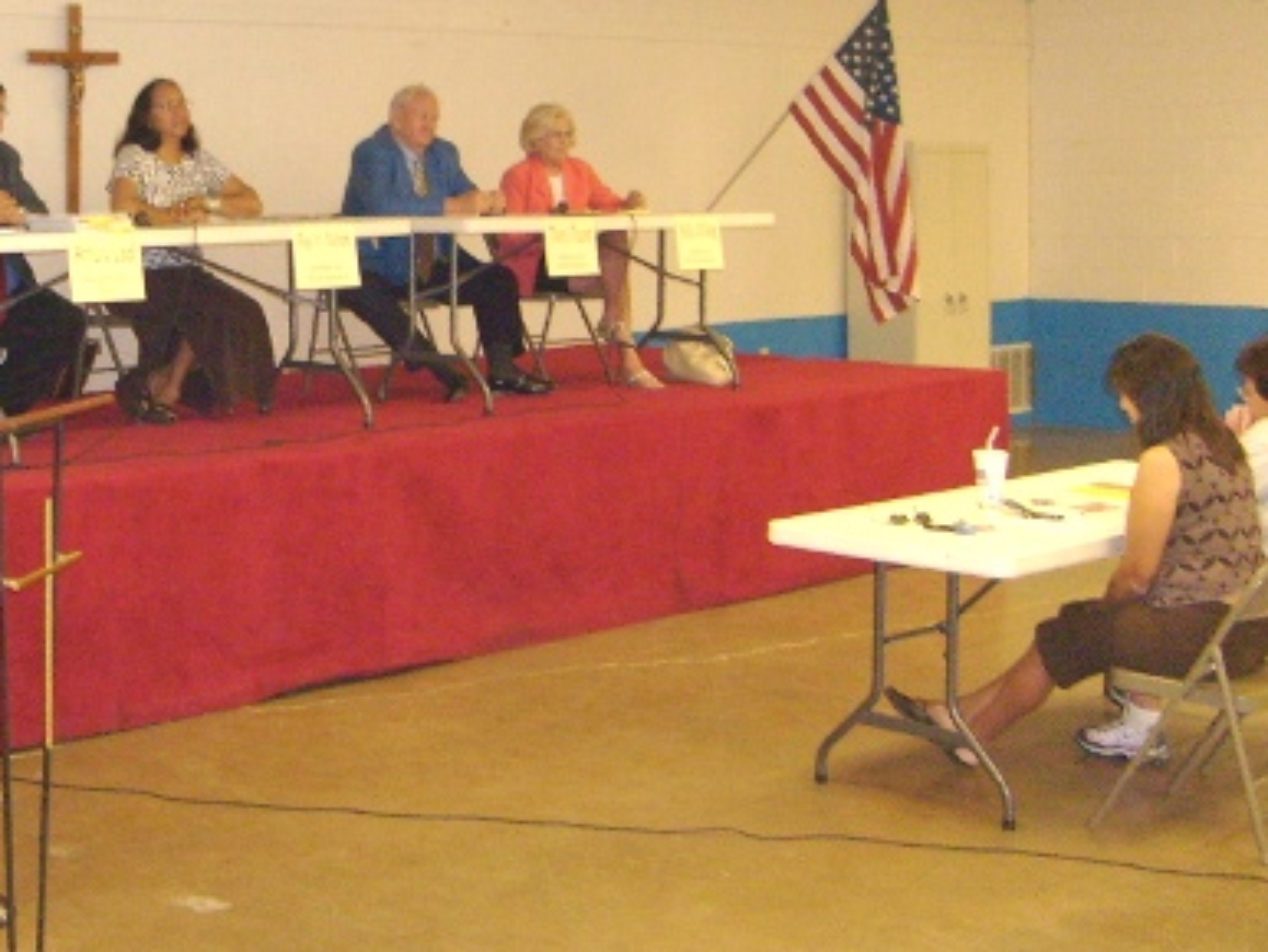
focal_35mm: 58
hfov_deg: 32.3
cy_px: 295
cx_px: 243
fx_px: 2126
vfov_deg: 25.1
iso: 200
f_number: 2.8
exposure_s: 1/45
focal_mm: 5.8
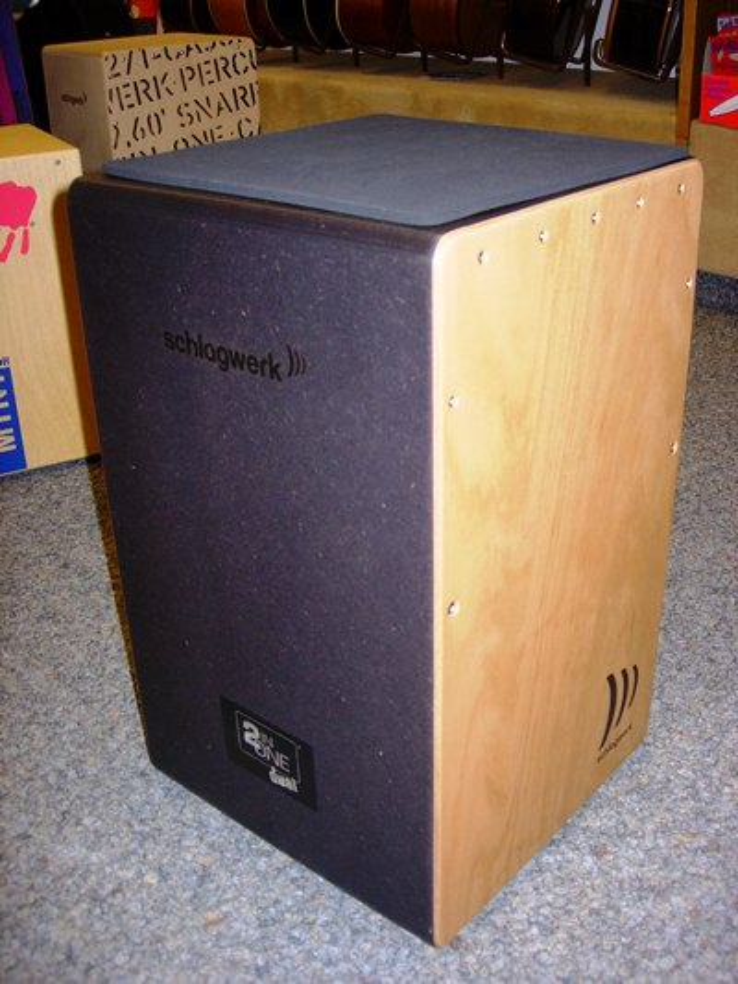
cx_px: 369
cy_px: 492
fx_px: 1080
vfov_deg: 49.0
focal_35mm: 38
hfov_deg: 37.7
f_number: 2.8
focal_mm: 7.8
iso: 79
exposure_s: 1/64
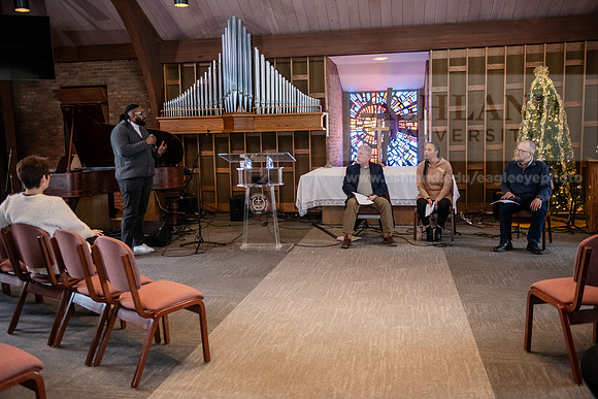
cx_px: 299
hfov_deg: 54.4
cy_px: 200
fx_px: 581
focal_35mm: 35
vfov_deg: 37.9
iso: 4000
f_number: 3.2
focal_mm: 35
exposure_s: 1/200
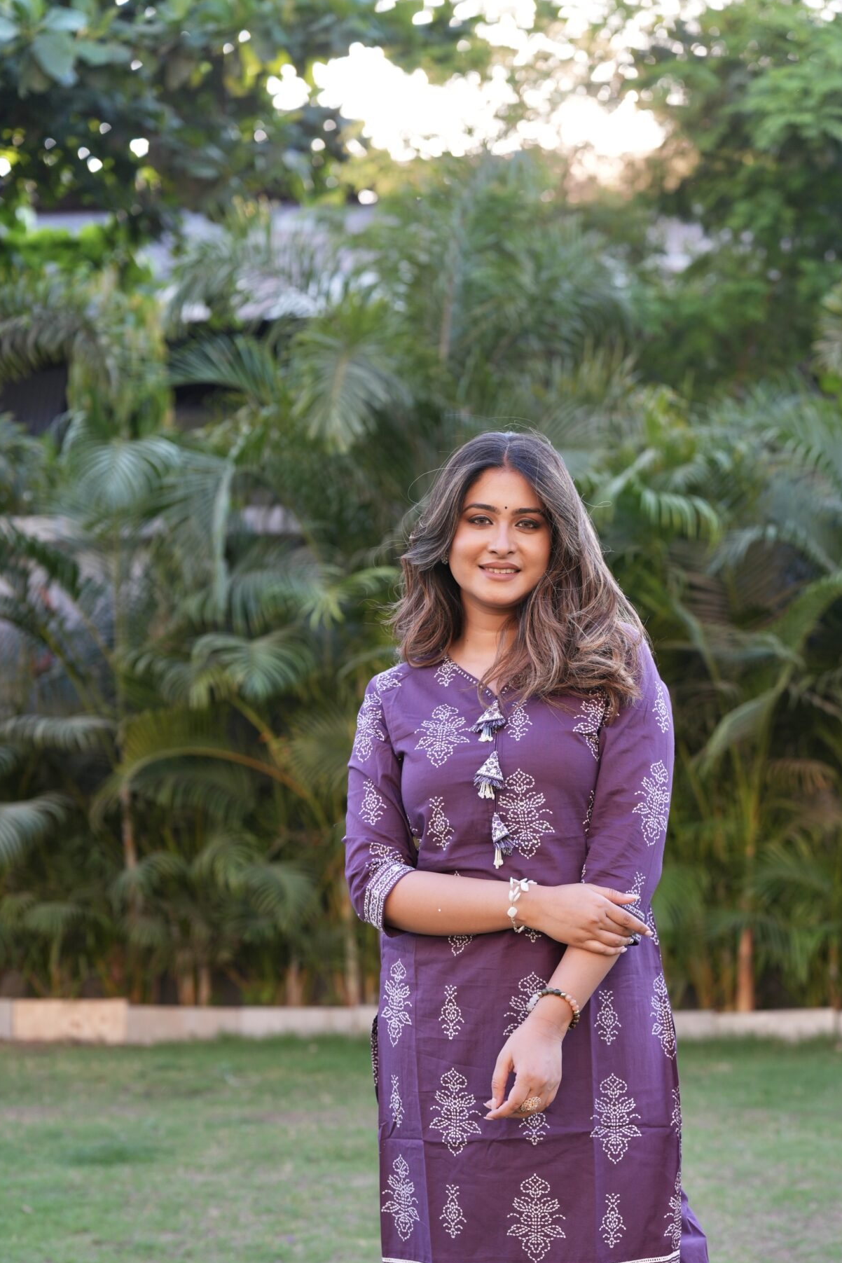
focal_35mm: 71
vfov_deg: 28.2
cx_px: 546
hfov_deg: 19.1
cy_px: 868
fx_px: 2491
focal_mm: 50
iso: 250
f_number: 2.5
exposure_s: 1/640
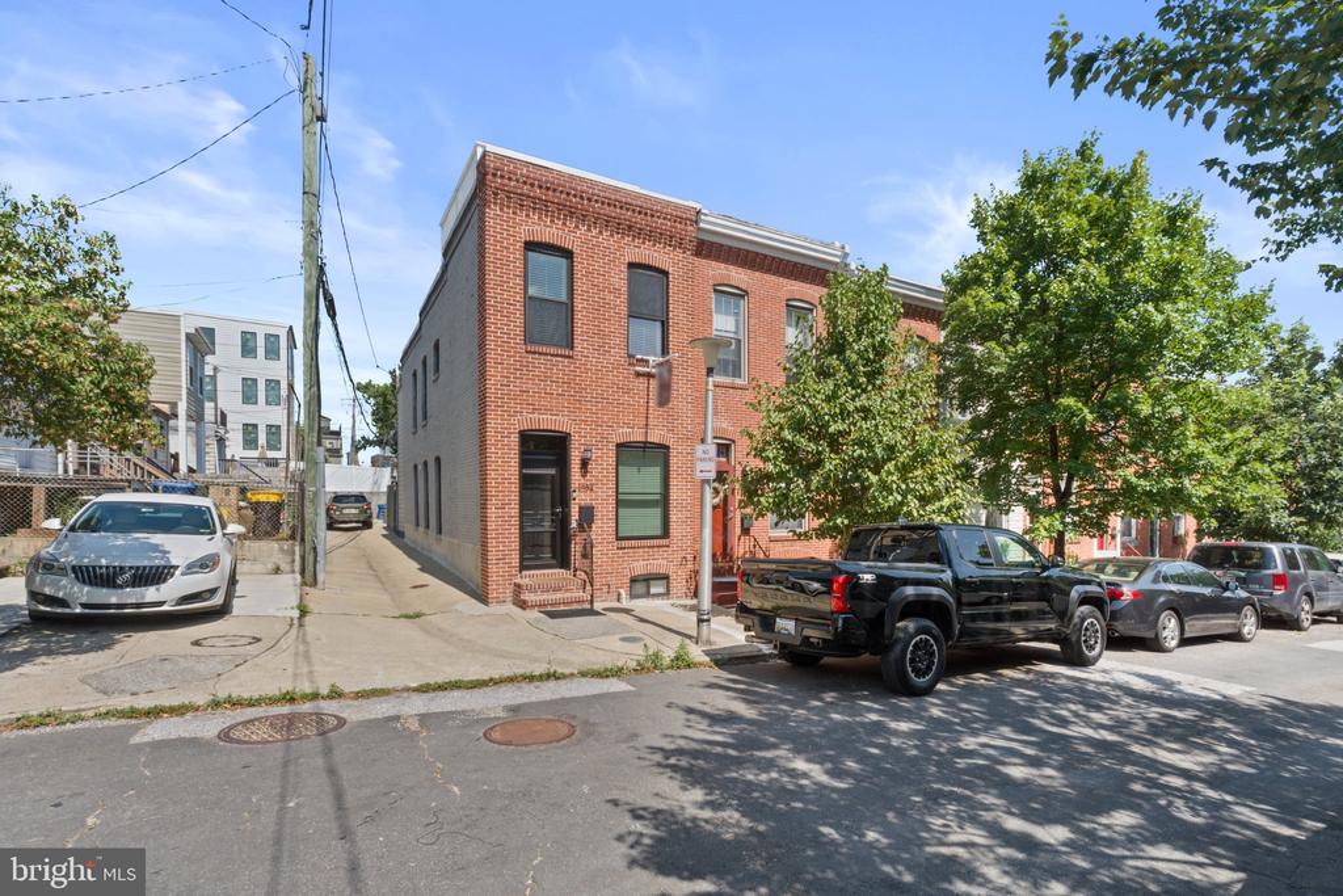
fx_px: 597
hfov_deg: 96.7
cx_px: 672
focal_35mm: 16
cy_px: 448
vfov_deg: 73.8
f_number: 16
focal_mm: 16
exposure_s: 1/25
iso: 160
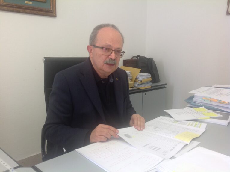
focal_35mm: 35
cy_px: 86
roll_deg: -0.7
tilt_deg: -9.2
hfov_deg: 52.7
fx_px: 232
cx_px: 115
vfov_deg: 40.6
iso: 64
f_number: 2.4
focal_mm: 4.28
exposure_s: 1/50
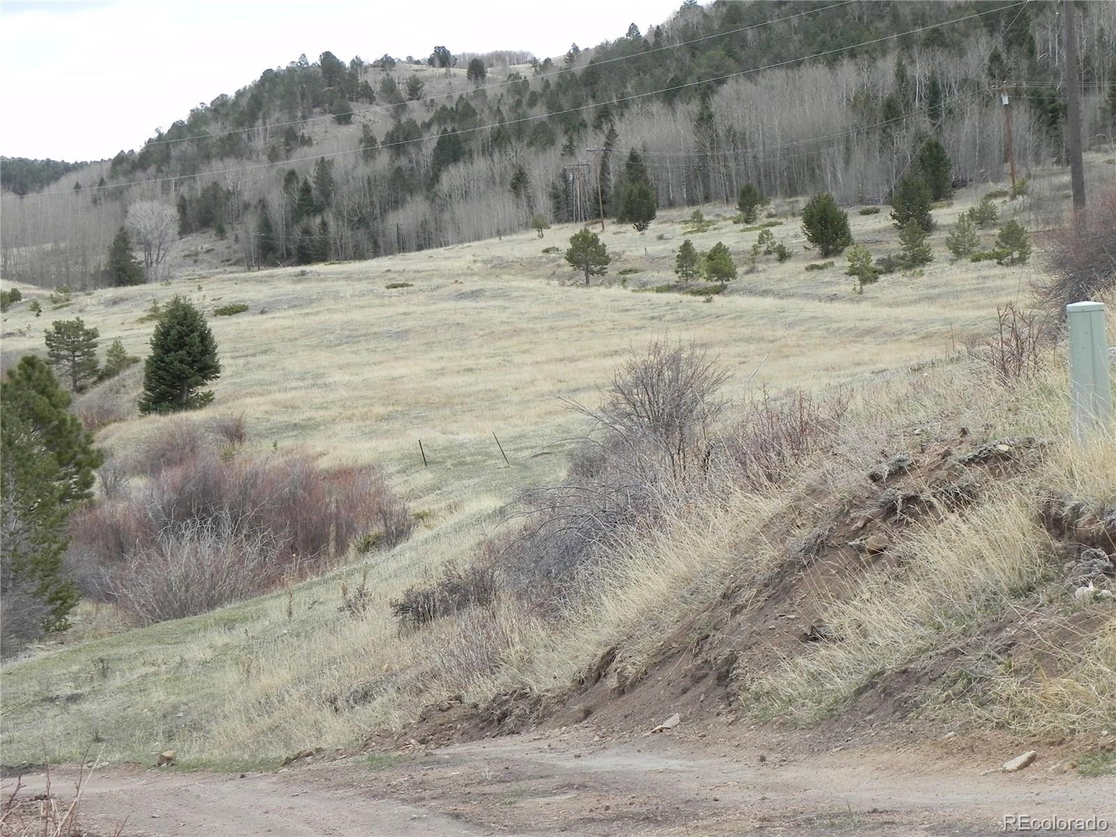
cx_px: 558
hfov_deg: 23.0
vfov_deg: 17.4
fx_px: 2740
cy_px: 418
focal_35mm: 85
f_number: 5.6
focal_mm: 15.1
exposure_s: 1/312
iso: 160
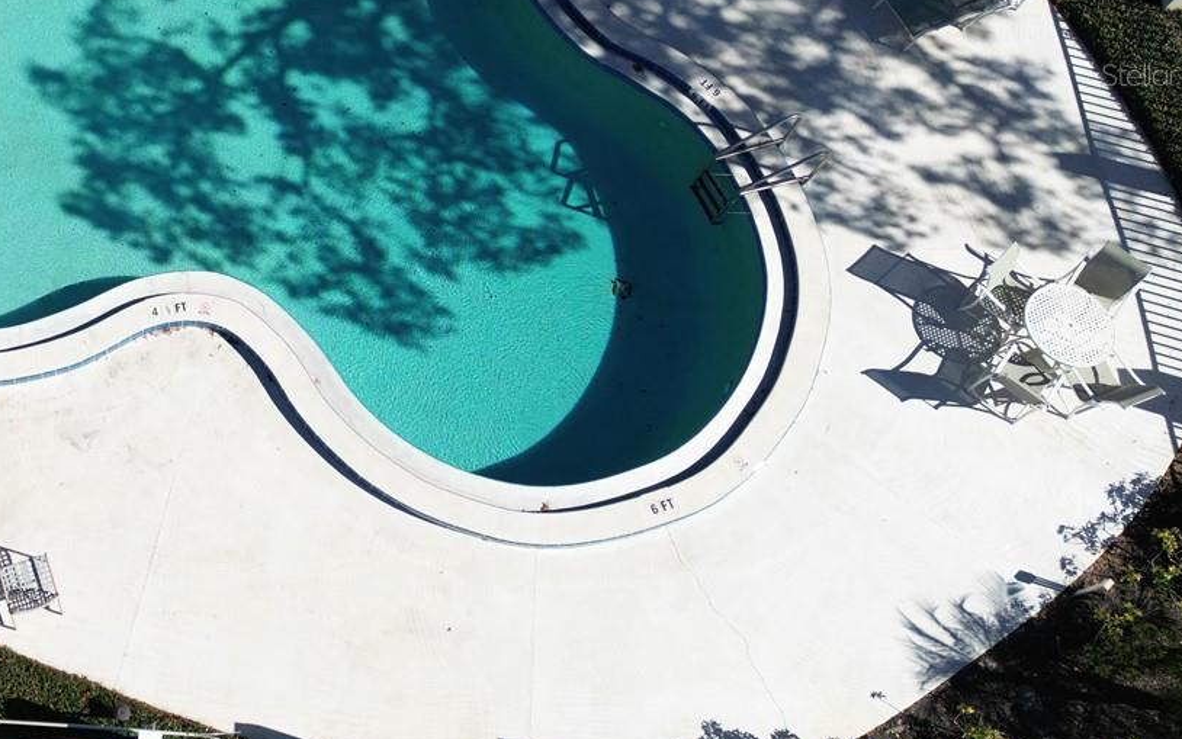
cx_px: 77
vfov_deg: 25.1
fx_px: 1611
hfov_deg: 37.2
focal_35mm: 50
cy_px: 74
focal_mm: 6.72
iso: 110
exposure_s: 1/3000
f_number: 1.7
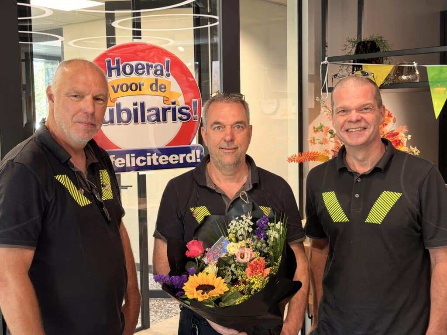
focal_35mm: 48
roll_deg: +0.9
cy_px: 168
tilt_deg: -4.8
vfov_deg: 30.3
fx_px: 620
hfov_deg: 39.7
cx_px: 224
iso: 200
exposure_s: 1/57
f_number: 1.78
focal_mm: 6.76
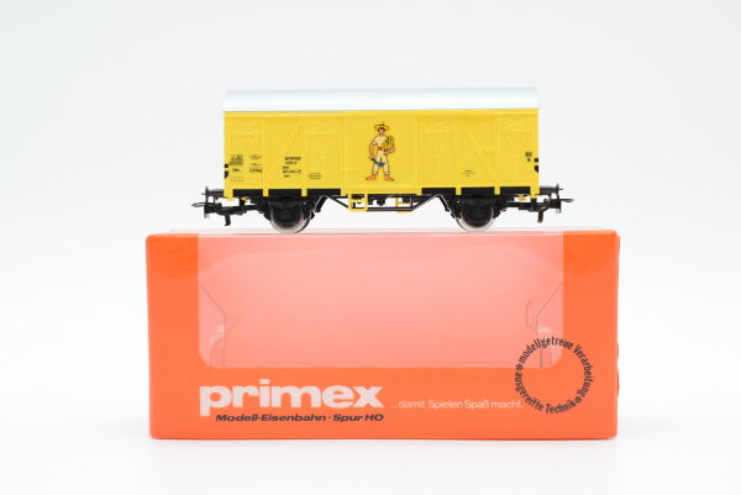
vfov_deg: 25.8
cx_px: 370
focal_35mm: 52
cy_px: 248
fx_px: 1081
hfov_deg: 37.8
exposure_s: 1/100
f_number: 8
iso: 500
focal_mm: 35
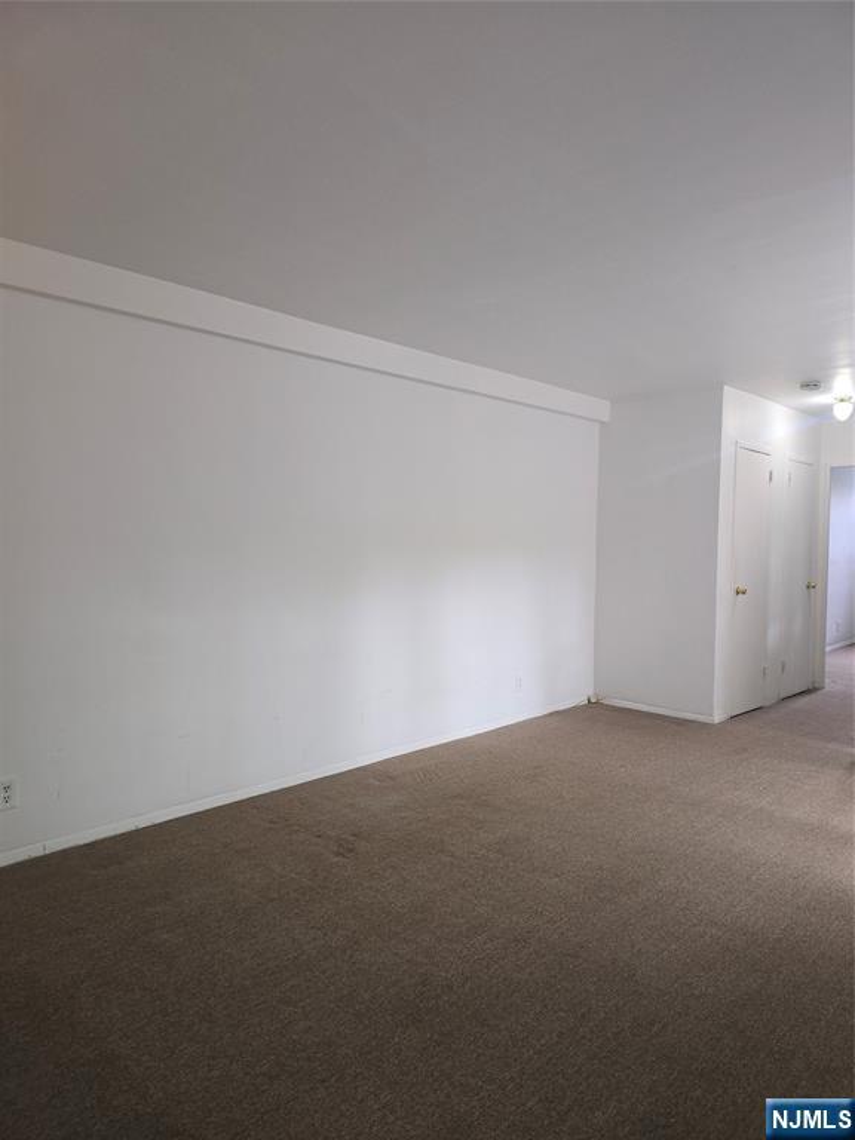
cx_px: 428
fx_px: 757
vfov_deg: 73.9
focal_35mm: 23
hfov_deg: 58.9
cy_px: 570
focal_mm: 6.3
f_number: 1.7
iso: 100
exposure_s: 1/40
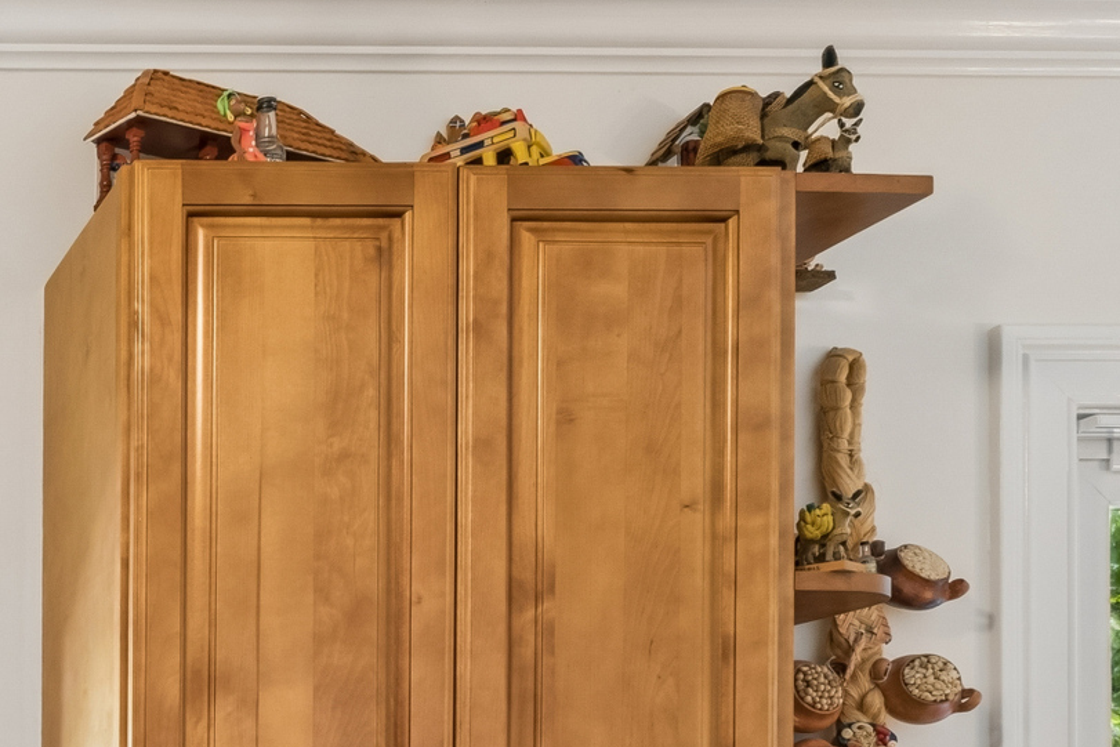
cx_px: -243
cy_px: 943
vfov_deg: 23.0
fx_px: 1649
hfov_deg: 31.2
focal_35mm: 53
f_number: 13
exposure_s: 1/4
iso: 400
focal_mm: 14
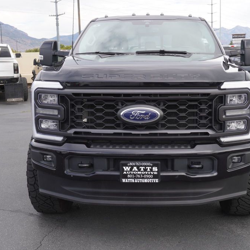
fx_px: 398
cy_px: 124
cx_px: 140
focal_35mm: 49
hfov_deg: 34.9
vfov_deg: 34.9
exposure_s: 1/100
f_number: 7.1
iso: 100
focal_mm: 25
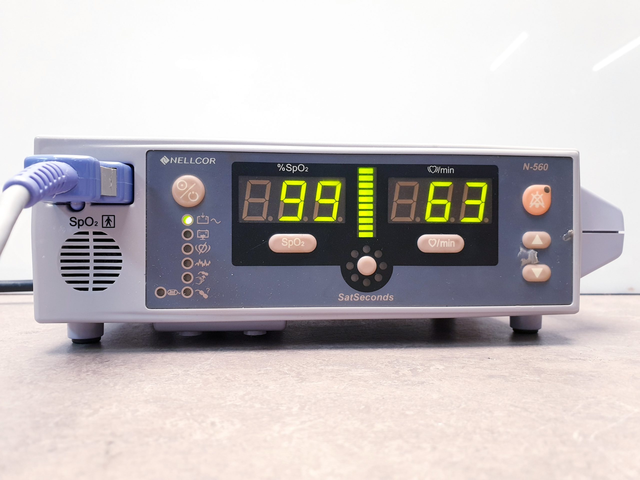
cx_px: 320
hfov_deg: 67.3
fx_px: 481
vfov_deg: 53.1
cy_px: 240
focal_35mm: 26
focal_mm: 4.3
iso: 160
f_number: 2.4
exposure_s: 1/50
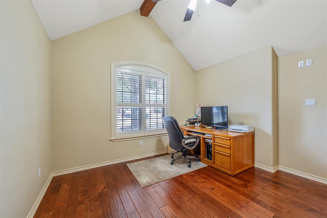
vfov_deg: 81.2
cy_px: 109
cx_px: 164
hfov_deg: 104.3
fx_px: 127
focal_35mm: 14
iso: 800
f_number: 8
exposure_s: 1/6
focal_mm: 14
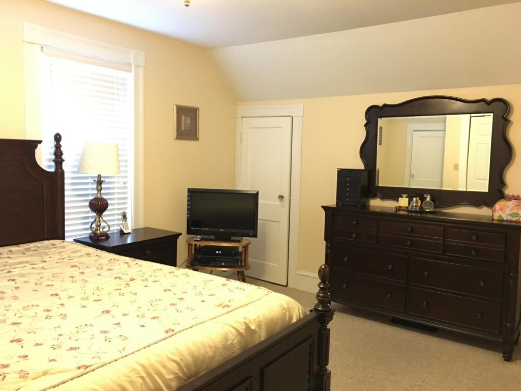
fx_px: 436
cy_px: 196
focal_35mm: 29
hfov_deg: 61.7
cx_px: 260
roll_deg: -1.5
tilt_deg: -4.4
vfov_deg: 48.2
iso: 80
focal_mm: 4.15
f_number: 2.2
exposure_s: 1/4
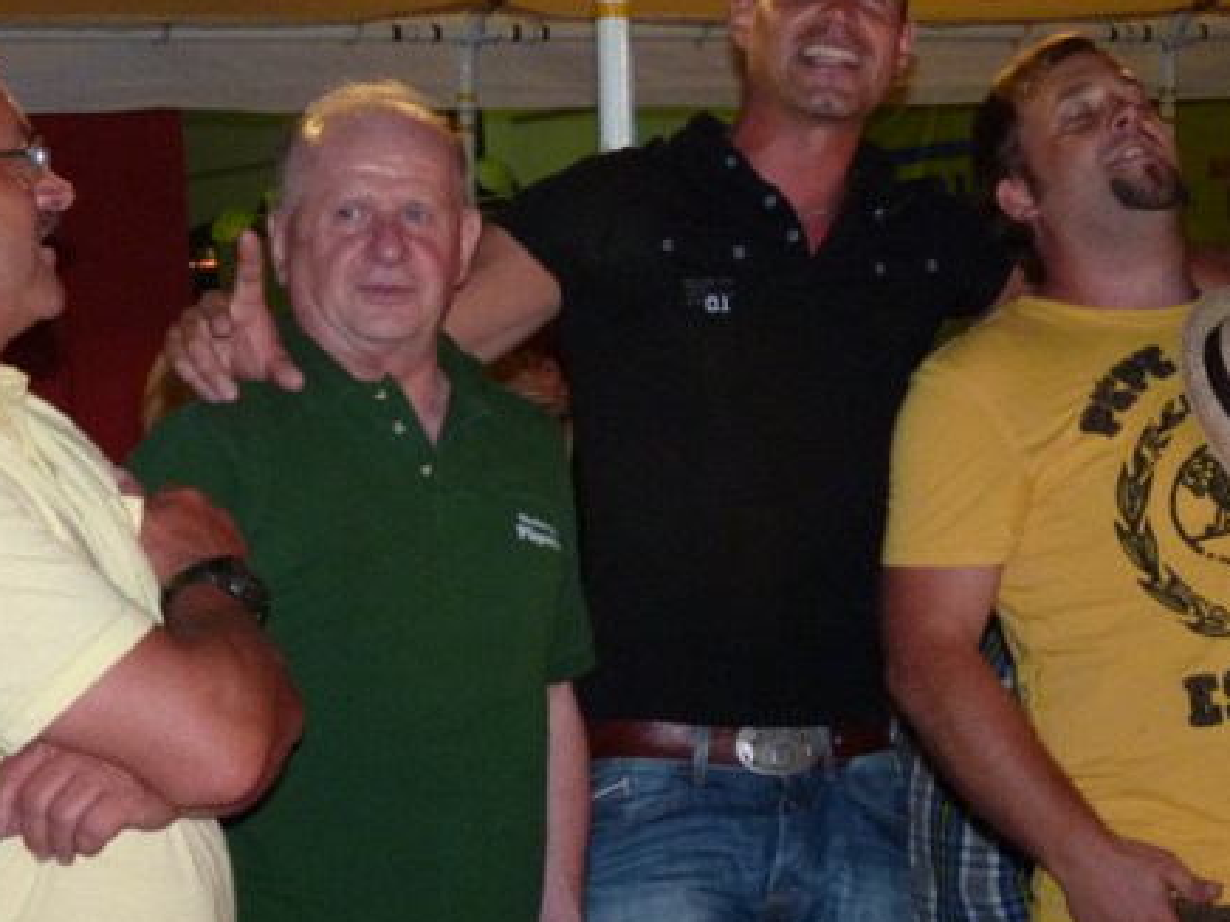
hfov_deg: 16.5
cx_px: 844
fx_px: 4228
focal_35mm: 119
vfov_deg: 12.4
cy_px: 372
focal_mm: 14.4
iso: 320
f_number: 3.4
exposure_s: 1/40
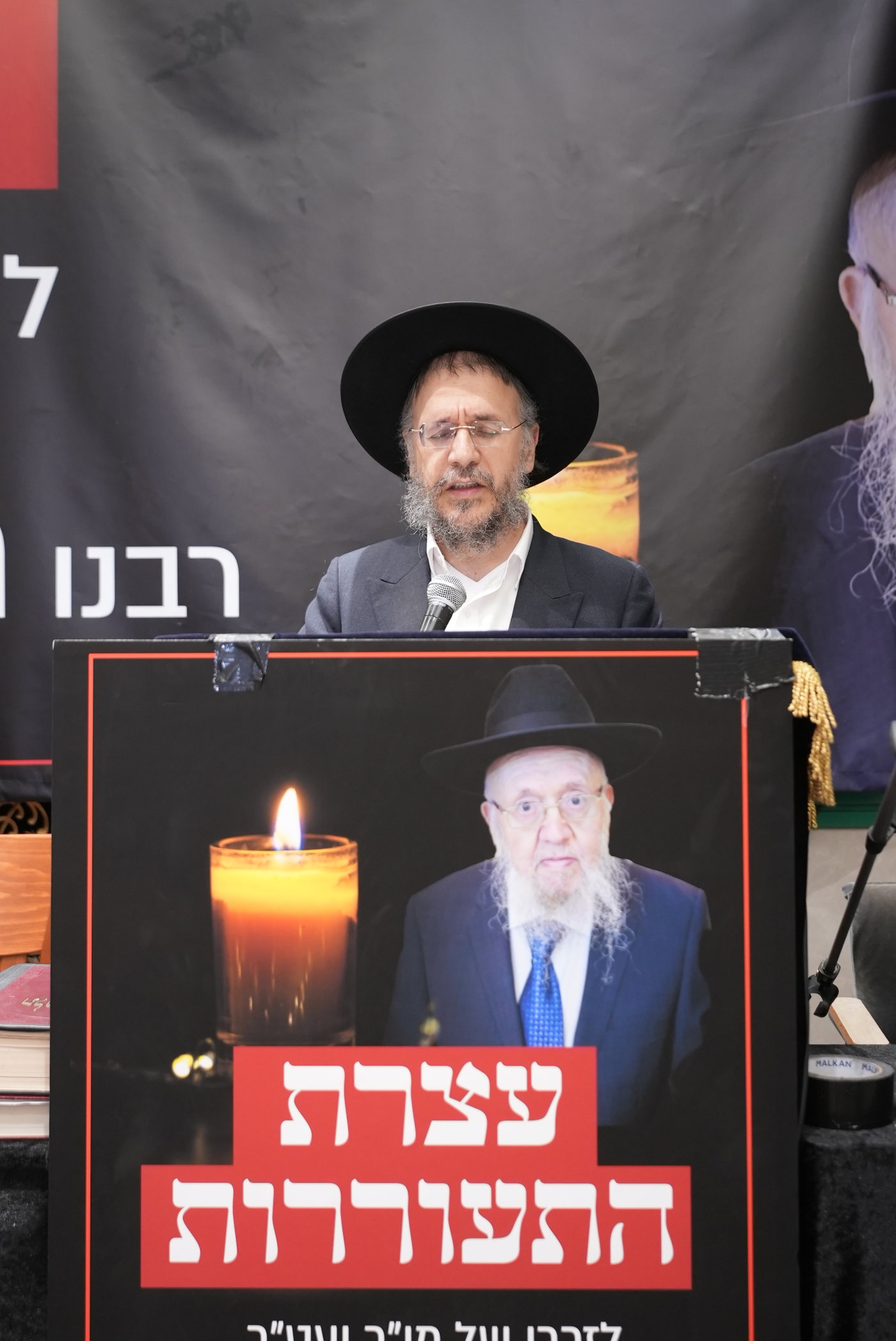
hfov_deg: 30.6
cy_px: 670
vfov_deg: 44.5
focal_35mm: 44
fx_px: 1640
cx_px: 448
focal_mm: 44
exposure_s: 1/200
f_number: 4
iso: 3200
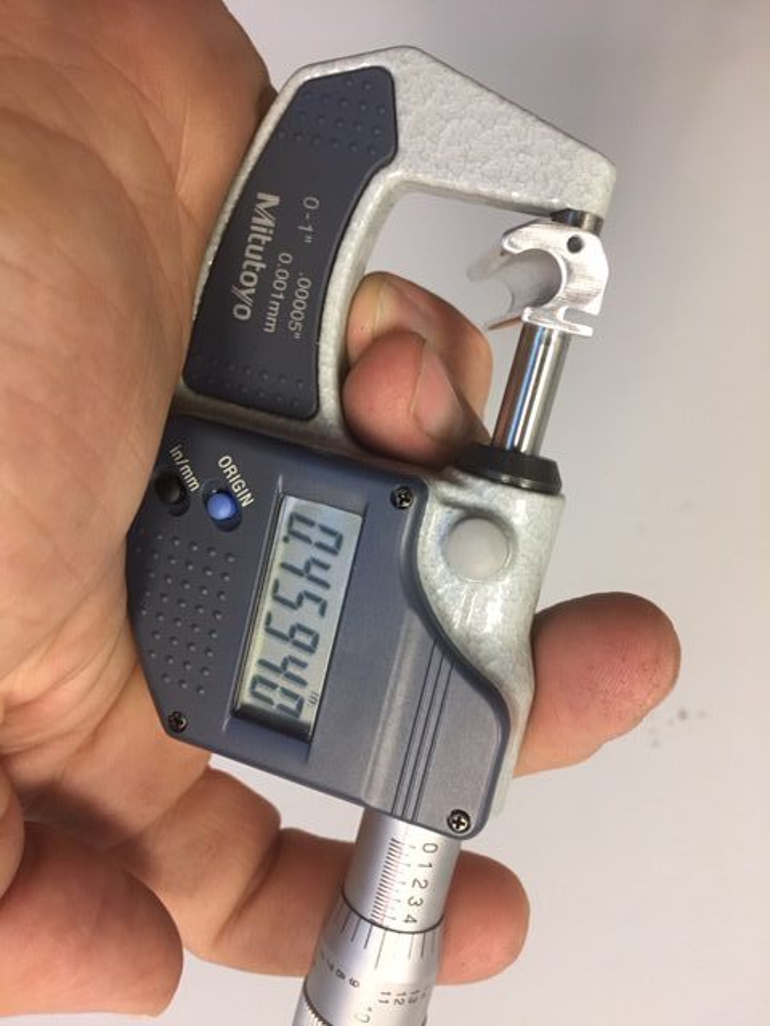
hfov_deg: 48.2
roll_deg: +1.4
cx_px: 385
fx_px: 860
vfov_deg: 61.7
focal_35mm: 29
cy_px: 513
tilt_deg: -16.6
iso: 100
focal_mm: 4.15
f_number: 2.2
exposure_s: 1/30
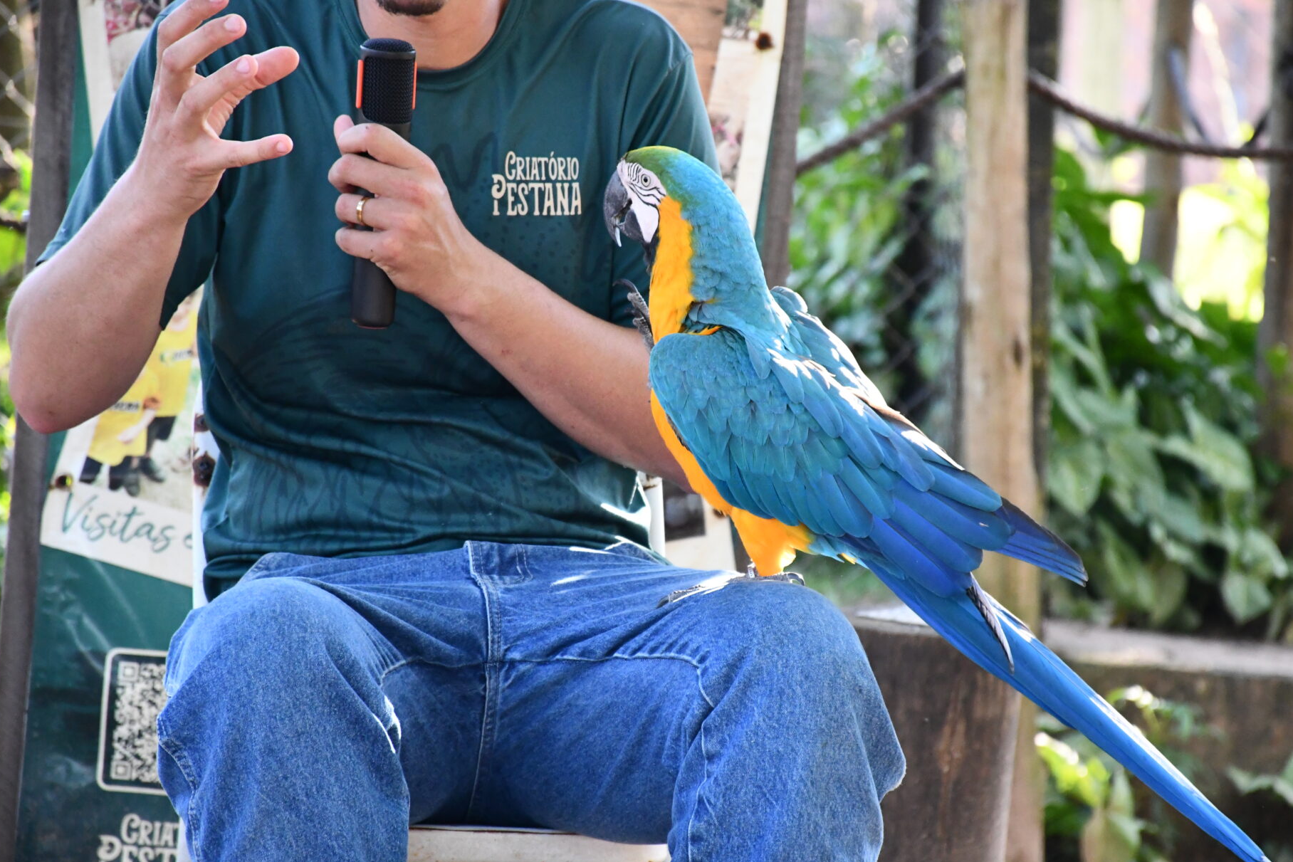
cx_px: 673
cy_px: 450
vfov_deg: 6.2
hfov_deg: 9.3
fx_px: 7974
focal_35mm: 222
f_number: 5.6
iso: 3200
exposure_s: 1/320
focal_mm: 140
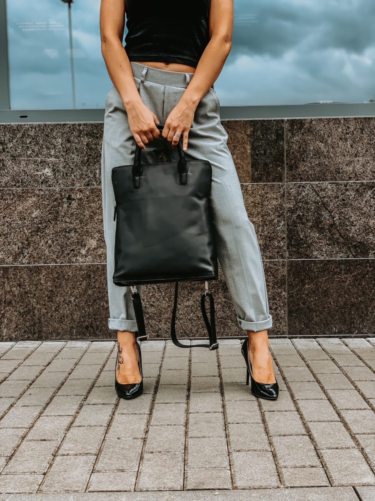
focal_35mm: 52
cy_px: 250
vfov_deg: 36.8
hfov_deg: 28.0
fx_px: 751
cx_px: 188
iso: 16
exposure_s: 1/280
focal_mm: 6
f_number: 2.4
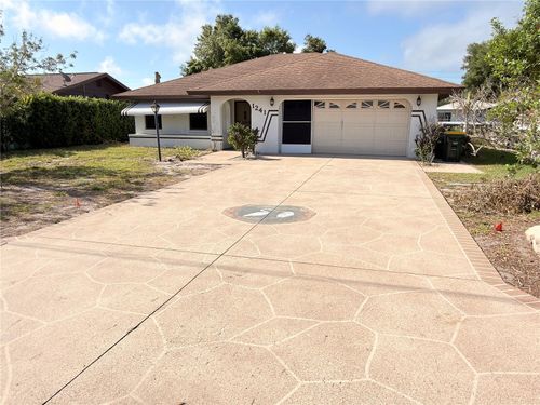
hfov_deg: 71.6
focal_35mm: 24
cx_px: 270
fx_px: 374
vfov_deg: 56.8
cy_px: 202
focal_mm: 2.22
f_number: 2.2
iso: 16
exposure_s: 1/1198
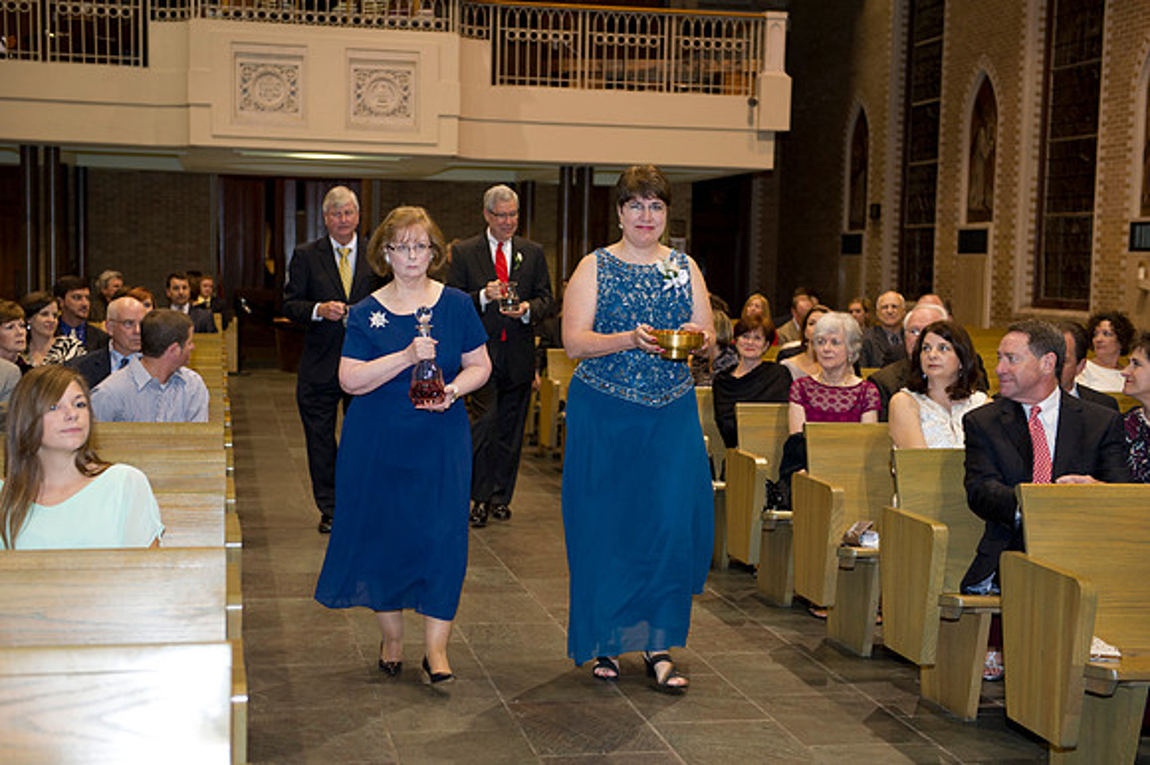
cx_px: 575
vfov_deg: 24.6
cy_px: 382
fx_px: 1756
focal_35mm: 55
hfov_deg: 36.3
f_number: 3.5
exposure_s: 1/60
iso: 1250
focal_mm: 55
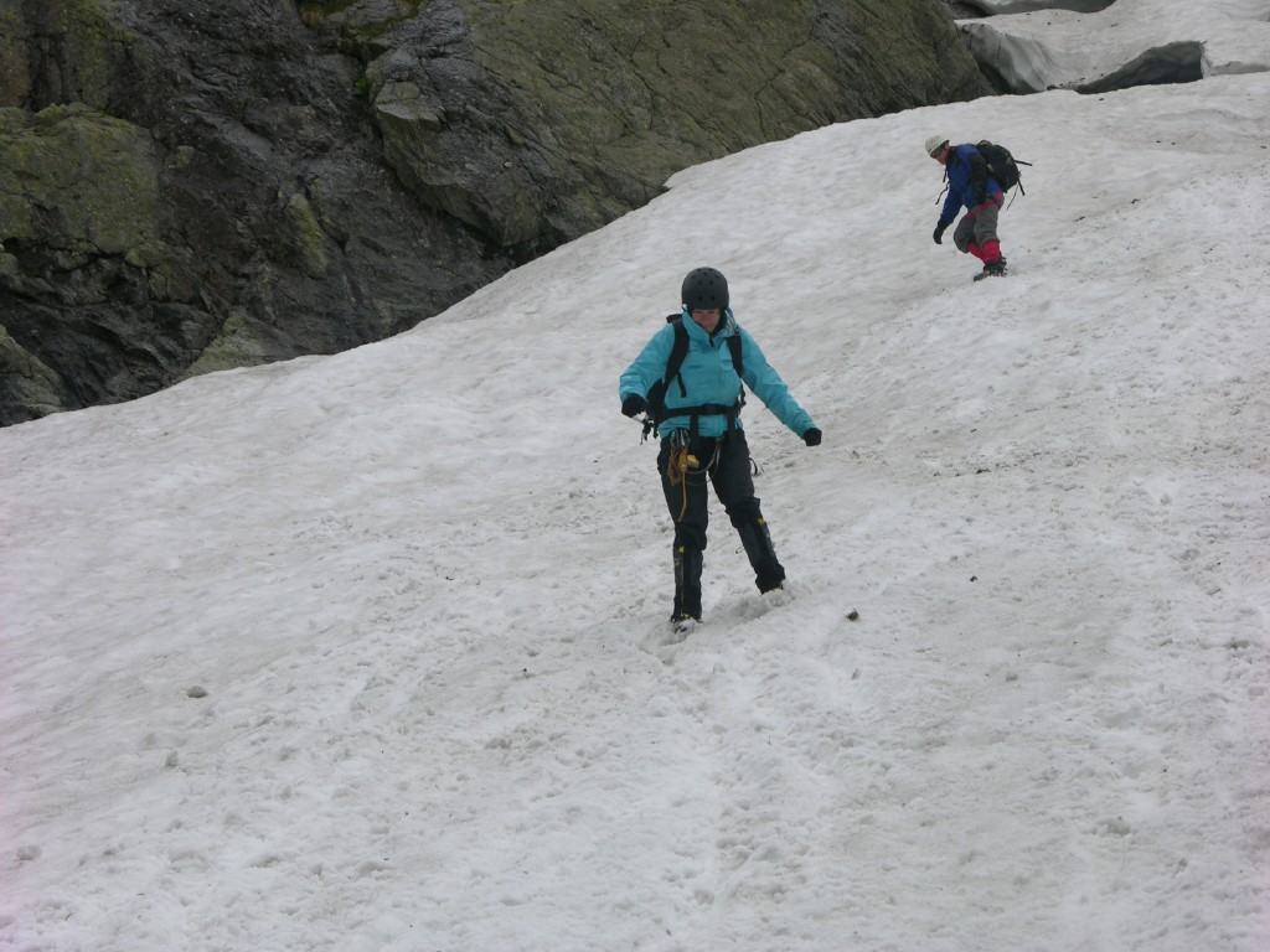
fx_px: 4769
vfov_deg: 11.4
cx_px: 635
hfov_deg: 15.2
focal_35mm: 130
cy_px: 476
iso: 50
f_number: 5.4
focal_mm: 31.9
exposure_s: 1/298
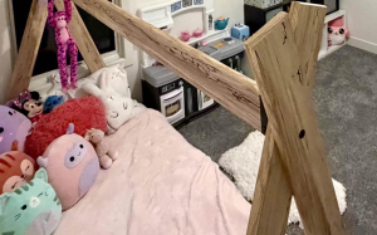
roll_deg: +1.9
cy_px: -67
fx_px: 339
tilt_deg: -6.7
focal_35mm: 33
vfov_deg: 30.6
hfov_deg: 56.5
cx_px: 261
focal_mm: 2.22
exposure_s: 1/60
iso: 500
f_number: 2.2
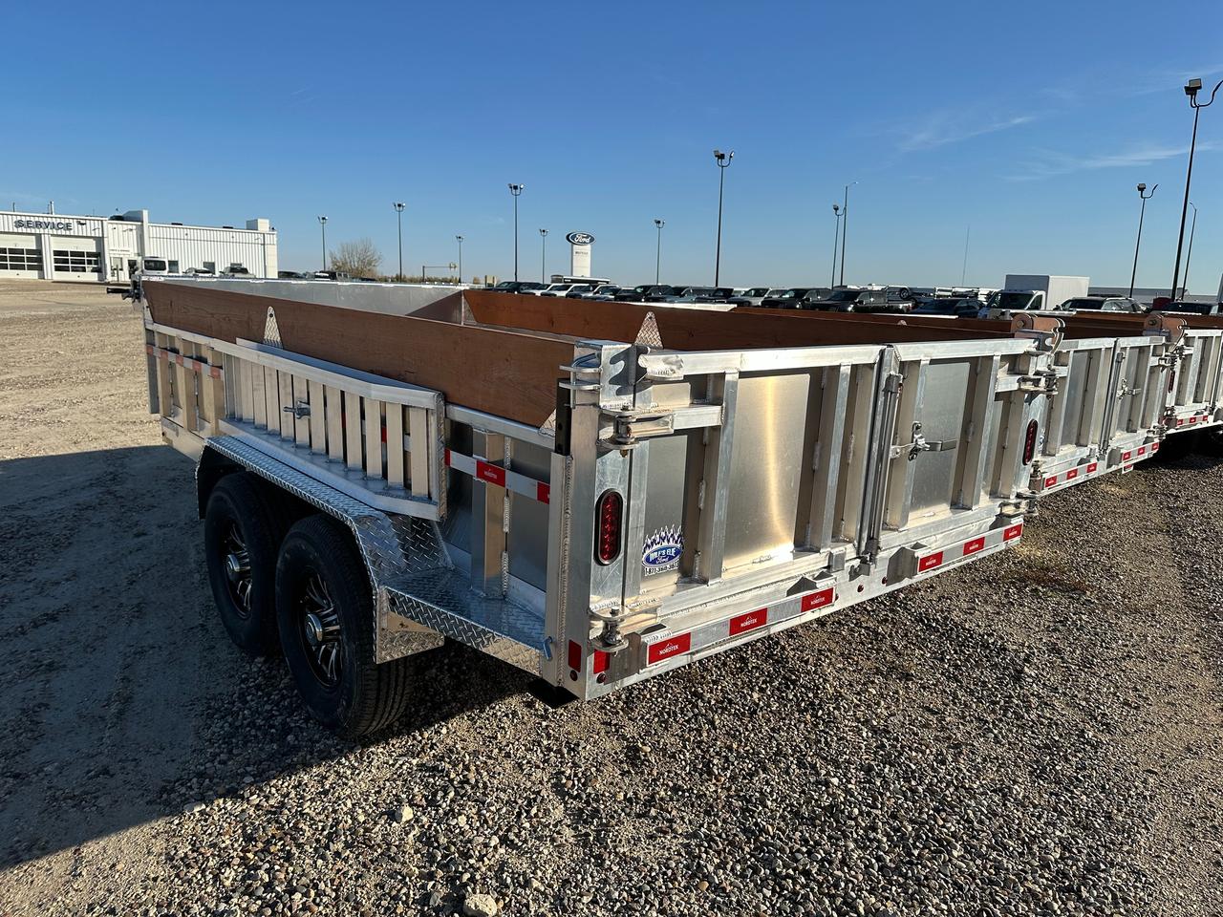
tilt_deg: -10.4
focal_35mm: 24
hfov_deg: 71.6
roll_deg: -1.7
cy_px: 458
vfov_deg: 56.8
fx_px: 848
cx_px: 612
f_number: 1.78
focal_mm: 6.86
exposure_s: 1/5263
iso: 80
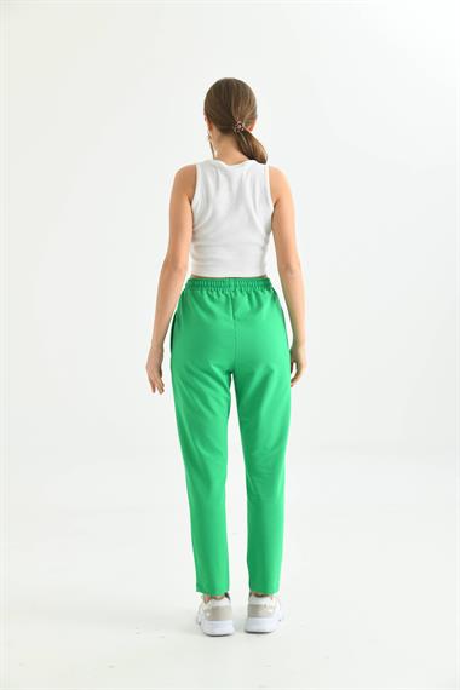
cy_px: 345
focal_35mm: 50
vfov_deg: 39.6
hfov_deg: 27.0
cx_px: 230
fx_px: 958
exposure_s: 1/125
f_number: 5.6
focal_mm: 50
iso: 160
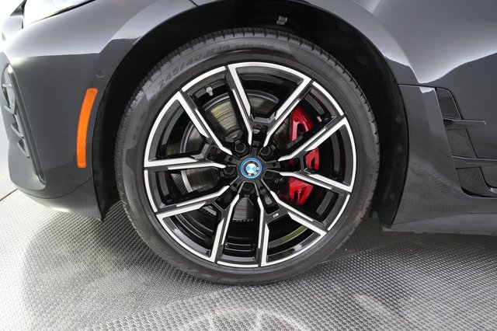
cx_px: 248
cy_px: 166
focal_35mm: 26
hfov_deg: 69.4
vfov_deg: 49.5
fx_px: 359
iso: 8000
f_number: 2.8
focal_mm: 26
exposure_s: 1/320
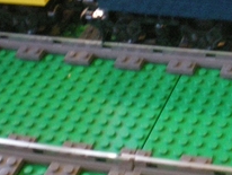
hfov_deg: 15.7
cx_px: 321
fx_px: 792
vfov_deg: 12.3
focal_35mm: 118
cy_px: -27
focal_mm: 6.3
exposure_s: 1/15
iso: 400
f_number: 3.1
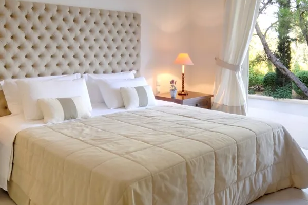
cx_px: 179
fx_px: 308
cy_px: 53
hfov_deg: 52.9
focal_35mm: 36
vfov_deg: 36.0
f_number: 18
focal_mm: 12
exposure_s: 4
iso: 200
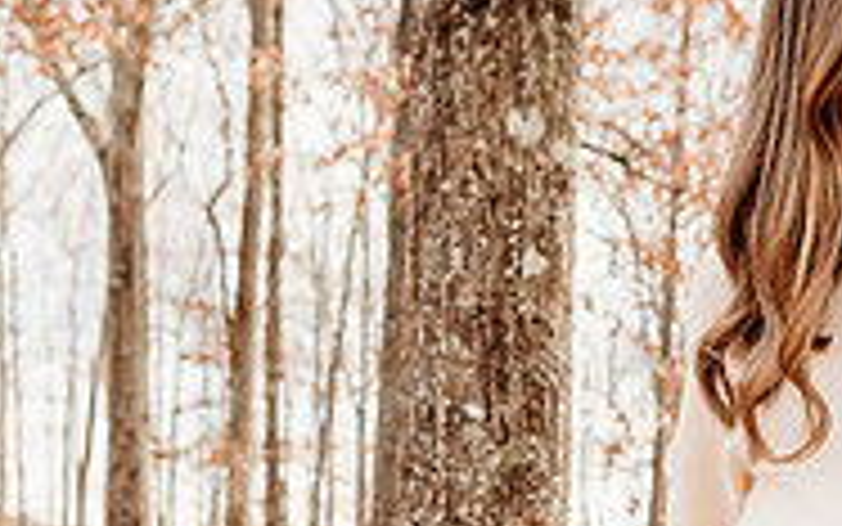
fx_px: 1745
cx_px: 725
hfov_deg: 26.4
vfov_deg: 15.4
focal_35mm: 76
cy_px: 856
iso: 100
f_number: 3.2
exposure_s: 1/250
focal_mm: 24
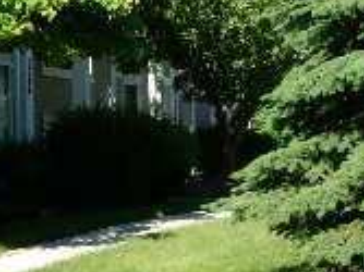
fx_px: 1009
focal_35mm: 96
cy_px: 100
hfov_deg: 19.3
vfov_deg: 15.4
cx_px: 429
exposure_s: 1/640
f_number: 3.7
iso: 125
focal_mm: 4.5
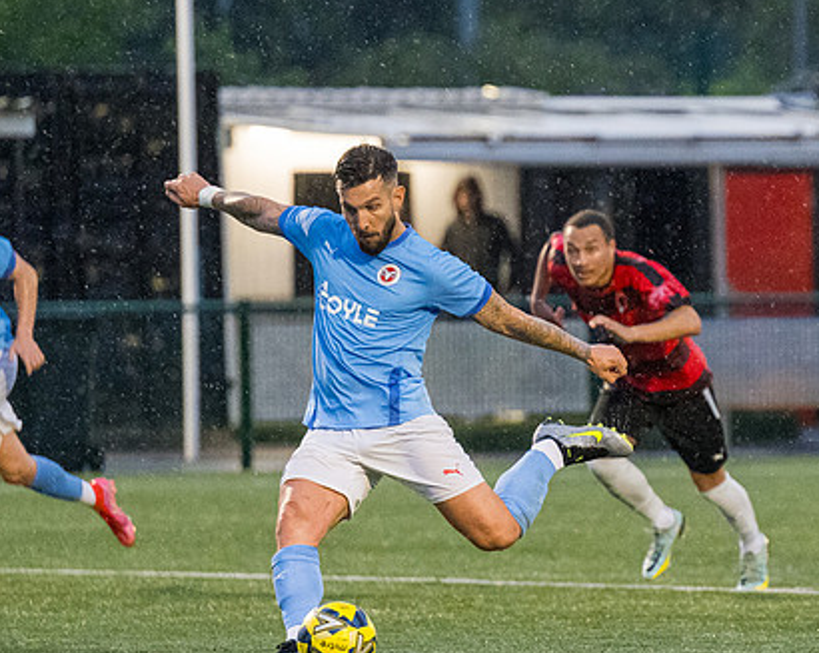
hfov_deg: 4.2
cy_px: 384
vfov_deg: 3.3
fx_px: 11209
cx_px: 807
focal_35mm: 463
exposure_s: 1/1000
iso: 4000
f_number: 2.8
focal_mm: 175
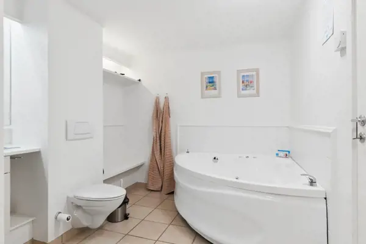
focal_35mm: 20
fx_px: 198
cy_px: 122
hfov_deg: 85.4
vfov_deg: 63.2
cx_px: 183
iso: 200
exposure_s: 1/8
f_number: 8
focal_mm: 13
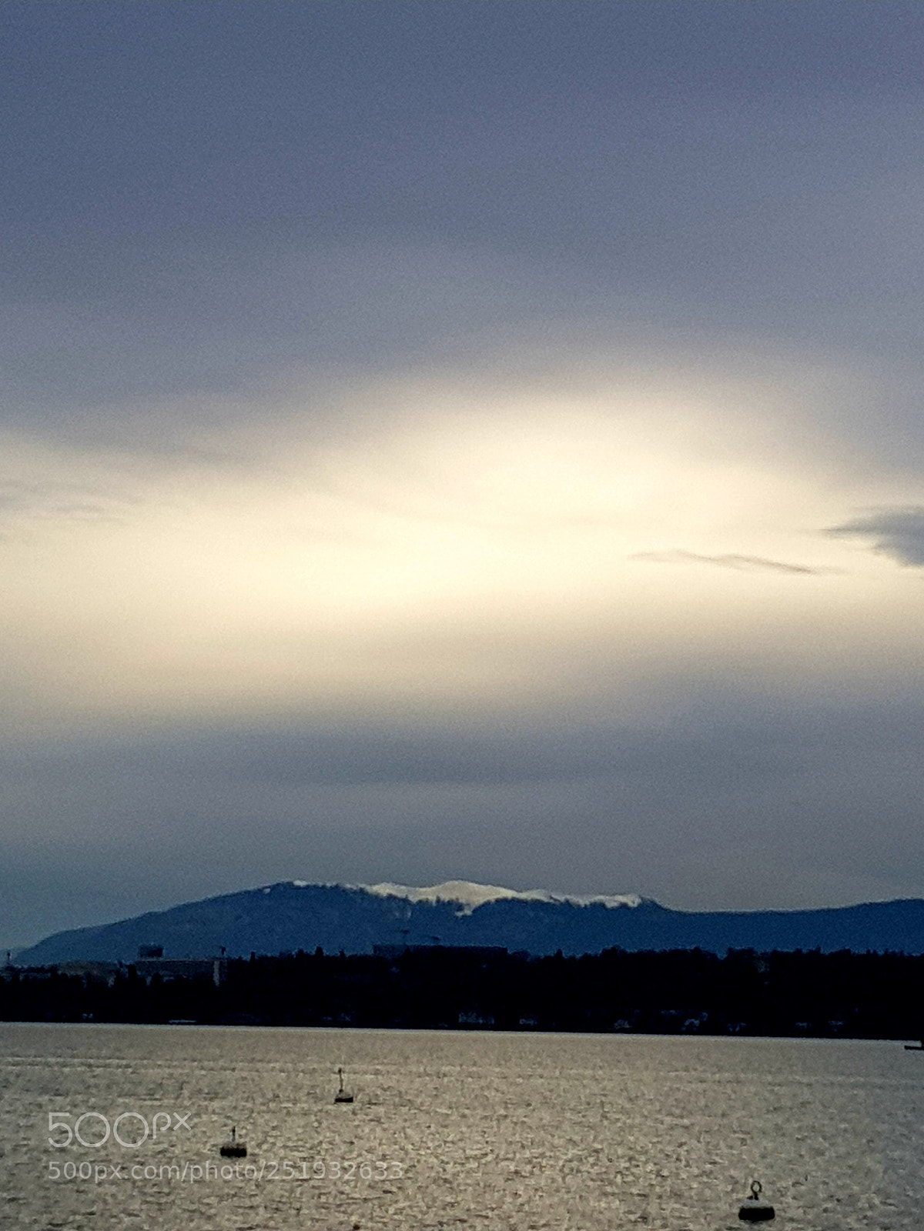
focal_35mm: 26
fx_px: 925
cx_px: 462
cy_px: 616
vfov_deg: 67.3
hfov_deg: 53.1
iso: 40
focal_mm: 4.2
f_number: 1.7
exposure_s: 1/2584
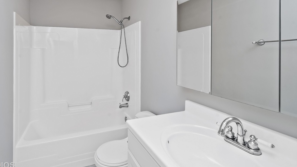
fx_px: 142
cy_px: 56
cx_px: 116
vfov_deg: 59.7
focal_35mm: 18
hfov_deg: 91.2
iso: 200
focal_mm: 14
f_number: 8
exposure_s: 1/20
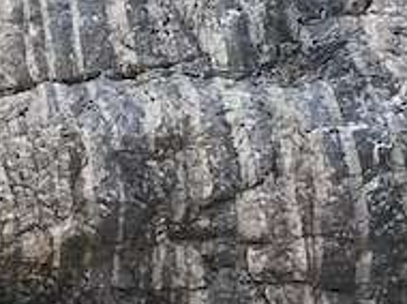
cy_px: -415
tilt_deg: +4.2
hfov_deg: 10.0
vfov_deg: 7.4
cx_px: -296
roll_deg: +4.4
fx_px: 2219
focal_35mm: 189
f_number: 1.8
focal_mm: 3.99
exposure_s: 1/122
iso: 20
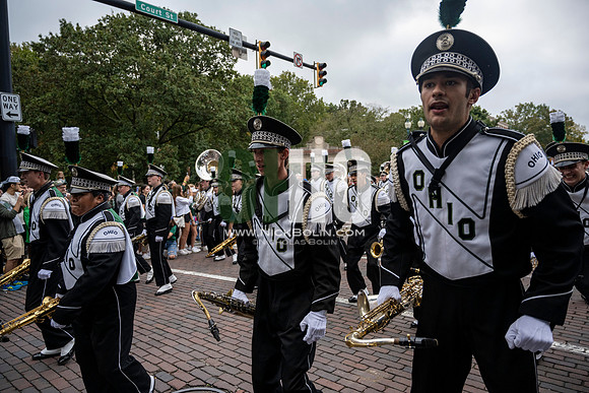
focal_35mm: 24
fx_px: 393
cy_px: 196
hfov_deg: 73.7
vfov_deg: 53.2
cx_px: 294
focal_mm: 24
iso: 500
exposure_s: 1/1600
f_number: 4
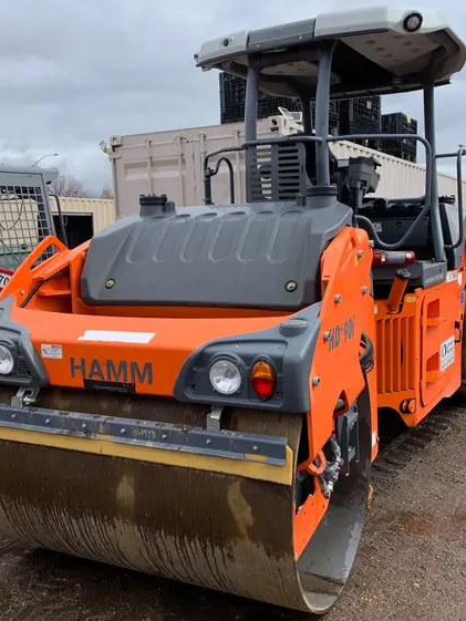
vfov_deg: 53.9
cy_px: 309
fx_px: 610
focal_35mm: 34
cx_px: 257
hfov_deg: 41.8
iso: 25
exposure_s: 1/1235
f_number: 1.8
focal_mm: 4.25
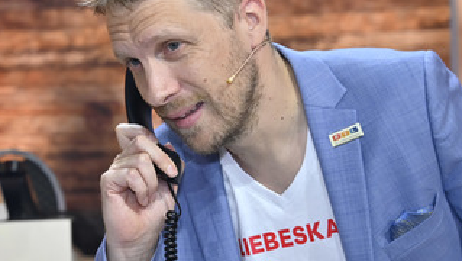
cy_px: 119
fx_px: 870
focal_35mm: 71
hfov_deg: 29.7
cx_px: 238
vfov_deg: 17.0
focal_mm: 48
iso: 1000
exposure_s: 1/200
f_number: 4
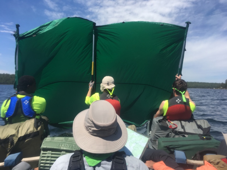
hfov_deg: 61.7
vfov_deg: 48.2
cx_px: 114
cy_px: 85
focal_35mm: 29
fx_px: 190
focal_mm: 4.15
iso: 25
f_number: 2.2
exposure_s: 1/1538
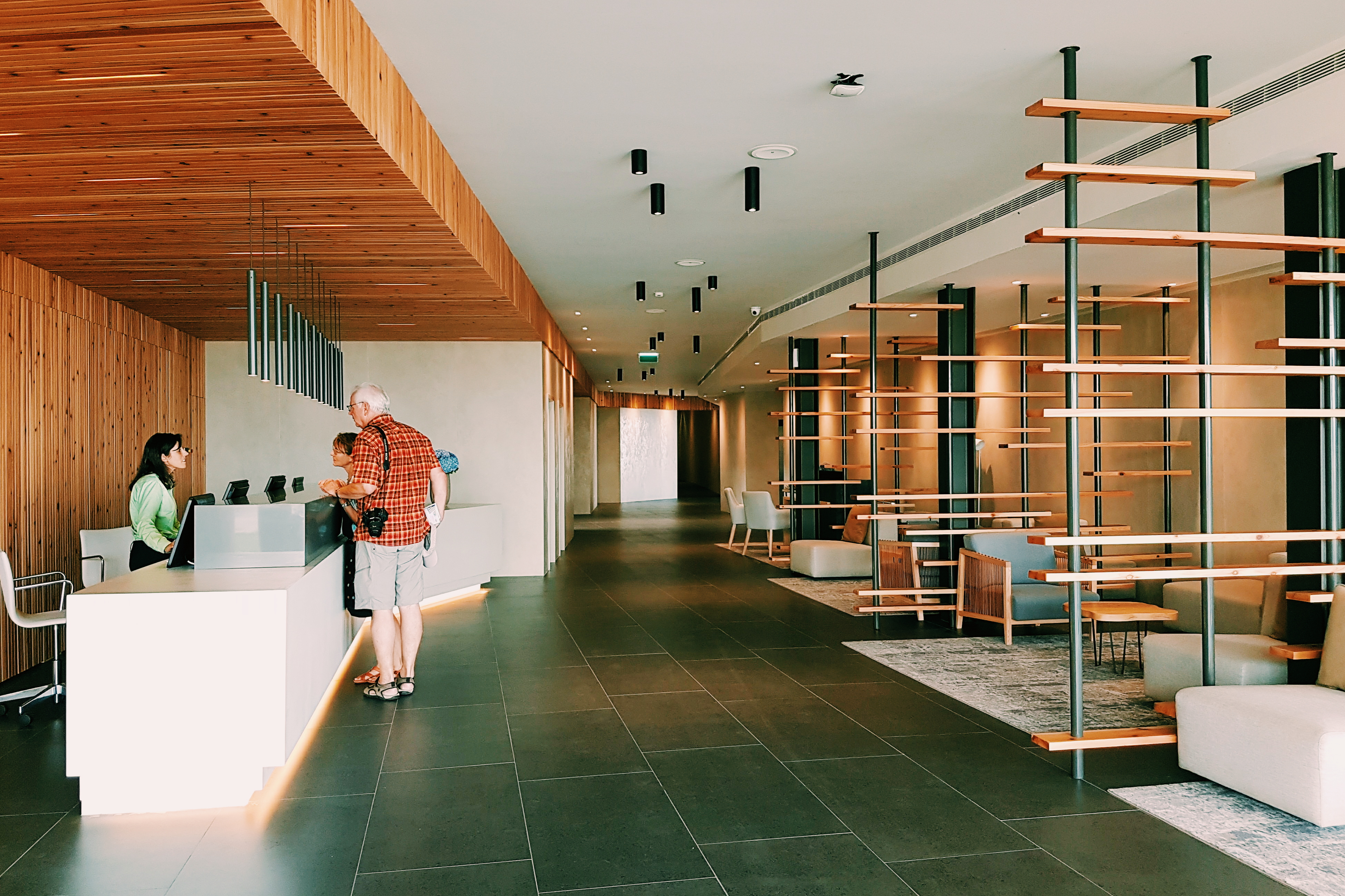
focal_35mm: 28
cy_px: 460
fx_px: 1046
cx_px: 657
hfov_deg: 65.5
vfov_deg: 46.4
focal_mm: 4.2
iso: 80
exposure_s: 1/50
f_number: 1.7
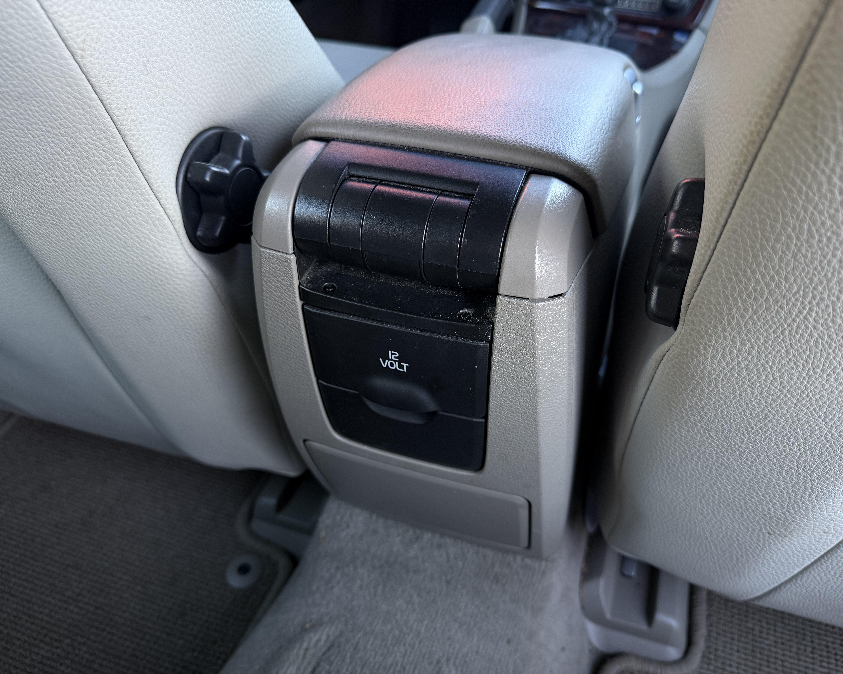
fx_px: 624
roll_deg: +0.1
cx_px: 443
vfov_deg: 56.8
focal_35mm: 25
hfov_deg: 68.1
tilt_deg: -39.9
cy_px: 337
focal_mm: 6.76
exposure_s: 1/102
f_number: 1.78
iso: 200
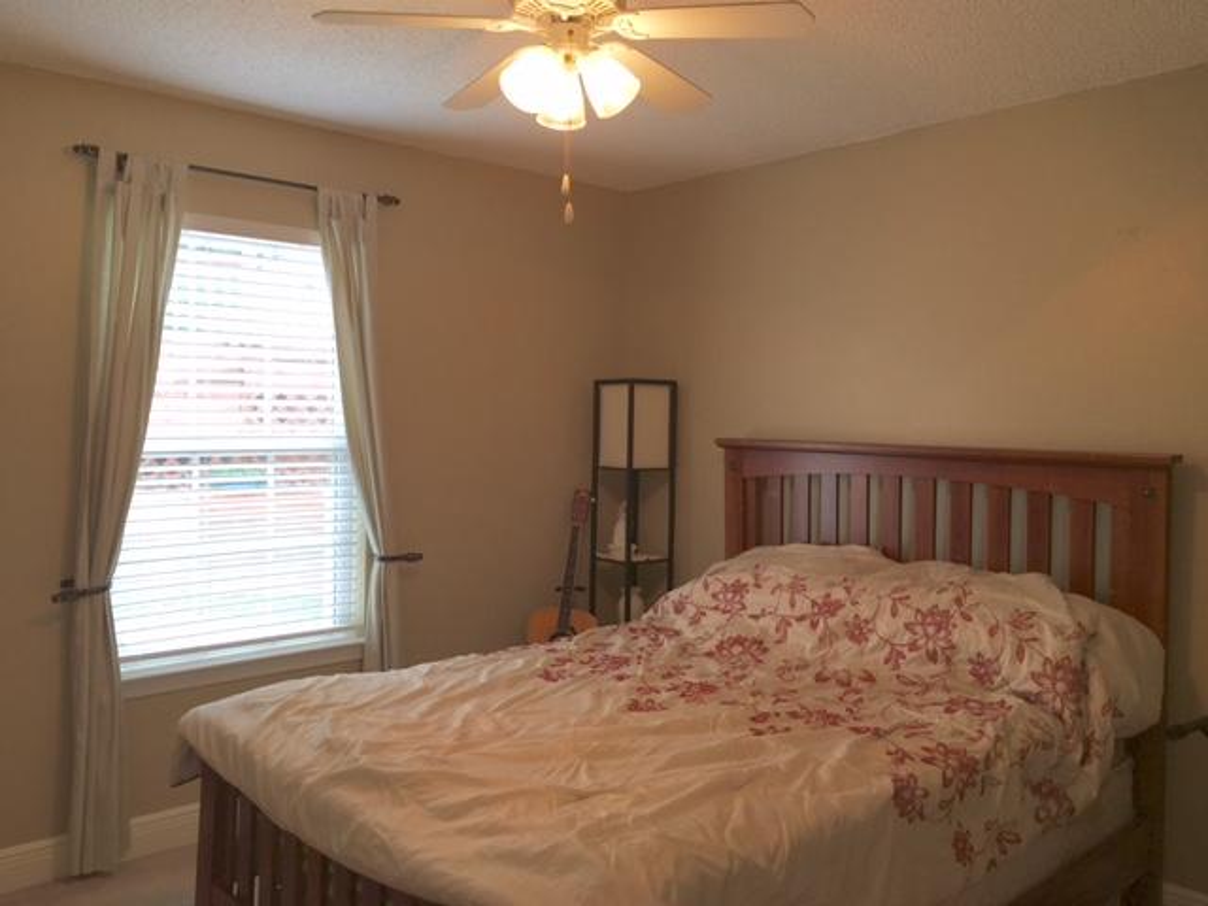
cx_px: 604
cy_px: 453
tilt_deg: -2.1
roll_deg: -0.7
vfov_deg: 48.2
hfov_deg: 61.7
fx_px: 1012
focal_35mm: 29
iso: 25
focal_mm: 4.15
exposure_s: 1/37
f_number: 2.2
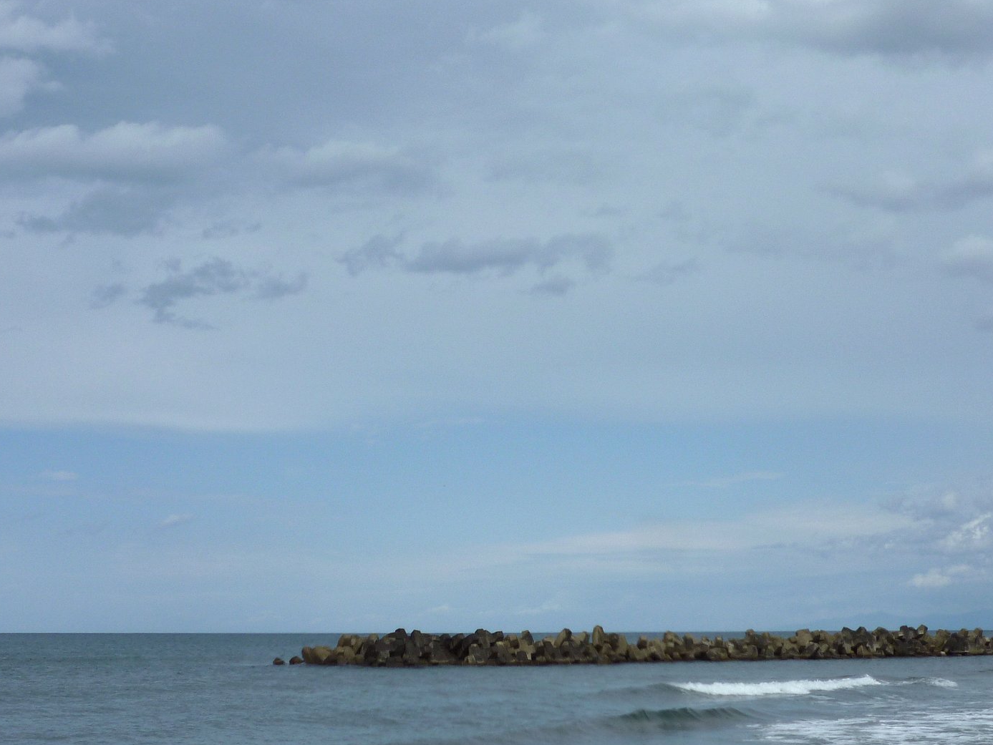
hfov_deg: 31.2
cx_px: 483
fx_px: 1779
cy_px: 484
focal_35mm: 62
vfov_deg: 23.6
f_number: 6.3
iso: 80
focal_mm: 7.3
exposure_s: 1/640
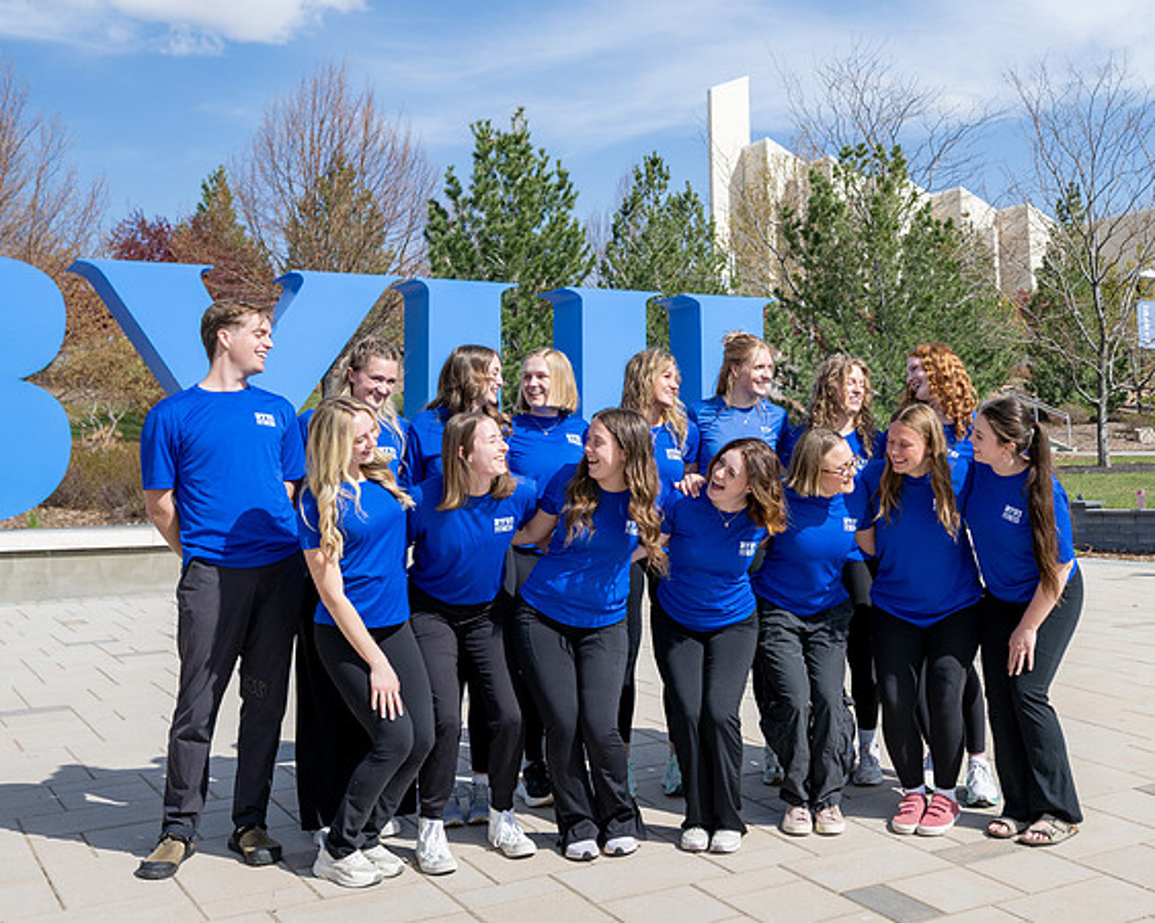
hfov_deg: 43.9
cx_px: 797
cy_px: 297
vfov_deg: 36.0
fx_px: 1405
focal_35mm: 41
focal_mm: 26
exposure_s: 1/2500
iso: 250
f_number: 4
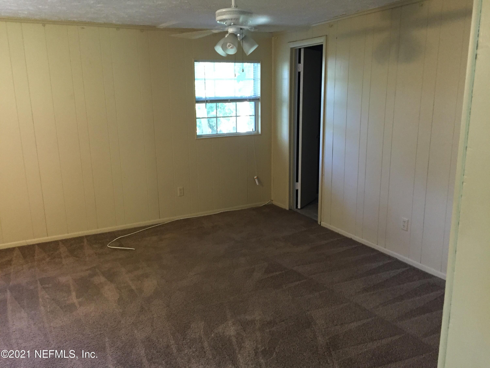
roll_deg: +0.5
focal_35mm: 29
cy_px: 184
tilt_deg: -10.1
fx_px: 411
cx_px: 245
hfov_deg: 61.7
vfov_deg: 48.2
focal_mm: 4.15
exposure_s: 1/24
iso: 250
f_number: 2.2
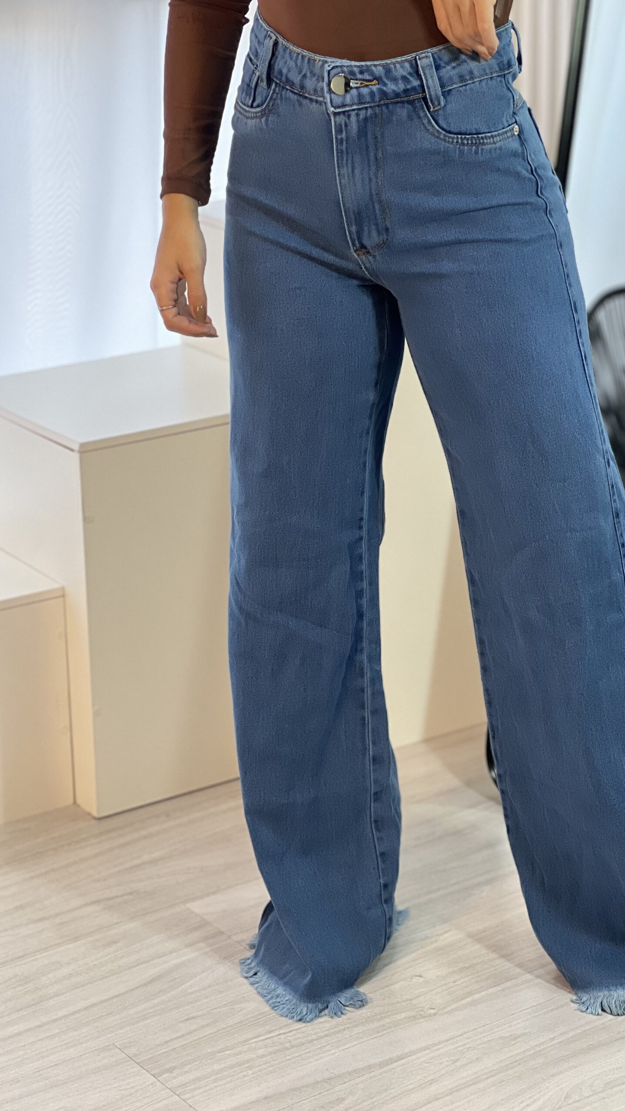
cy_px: 555
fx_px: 2475
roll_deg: +0.8
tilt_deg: -17.2
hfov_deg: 14.4
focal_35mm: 84
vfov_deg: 25.3
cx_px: 411
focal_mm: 9
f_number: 2.8
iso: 200
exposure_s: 1/120
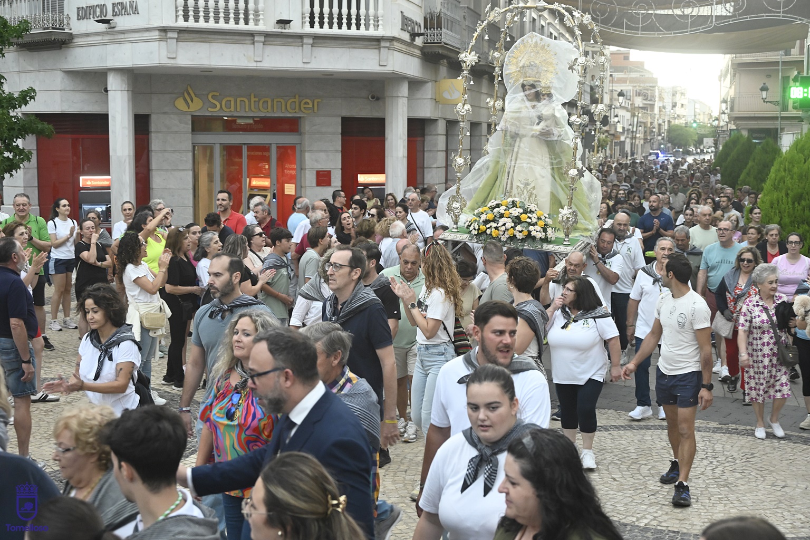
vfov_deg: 28.6
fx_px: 1057
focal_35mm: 47
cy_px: 270
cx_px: 405
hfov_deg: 41.9
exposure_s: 1/80
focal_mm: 47
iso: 3200
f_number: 5.6
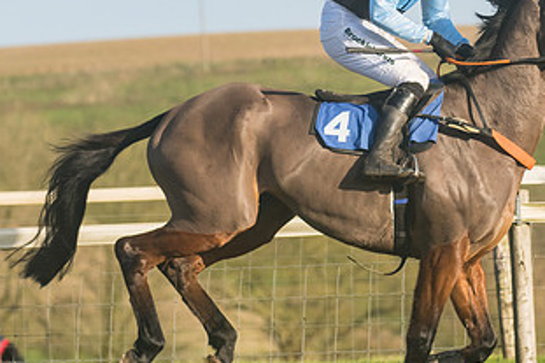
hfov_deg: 4.3
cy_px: 151
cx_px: 403
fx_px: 7202
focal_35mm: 476
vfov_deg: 2.9
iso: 400
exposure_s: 1/4000
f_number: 5
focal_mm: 170
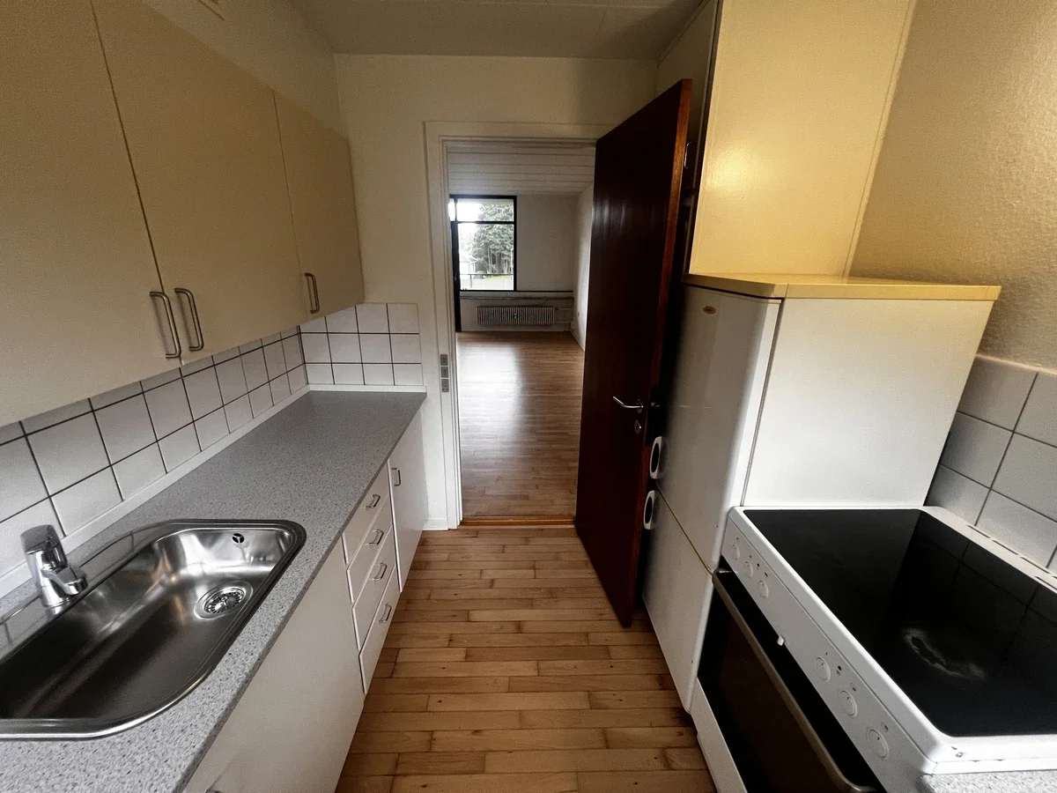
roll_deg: -1.0
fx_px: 397
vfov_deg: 89.9
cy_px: 396
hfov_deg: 106.2
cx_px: 528
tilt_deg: -18.7
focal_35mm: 13
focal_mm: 1.57
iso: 250
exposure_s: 1/98
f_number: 1.8
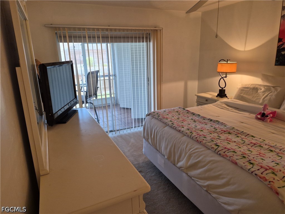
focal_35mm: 23
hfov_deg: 73.9
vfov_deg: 58.9
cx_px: 142
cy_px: 107
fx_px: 189
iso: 640
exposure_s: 1/120
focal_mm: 5.4
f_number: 1.8
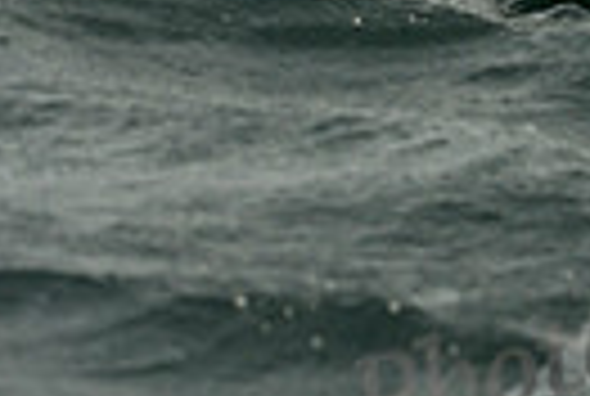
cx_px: 1225
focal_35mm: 910
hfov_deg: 2.3
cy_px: -425
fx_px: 14948
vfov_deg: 1.5
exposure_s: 1/1250
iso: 250
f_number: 8
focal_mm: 200
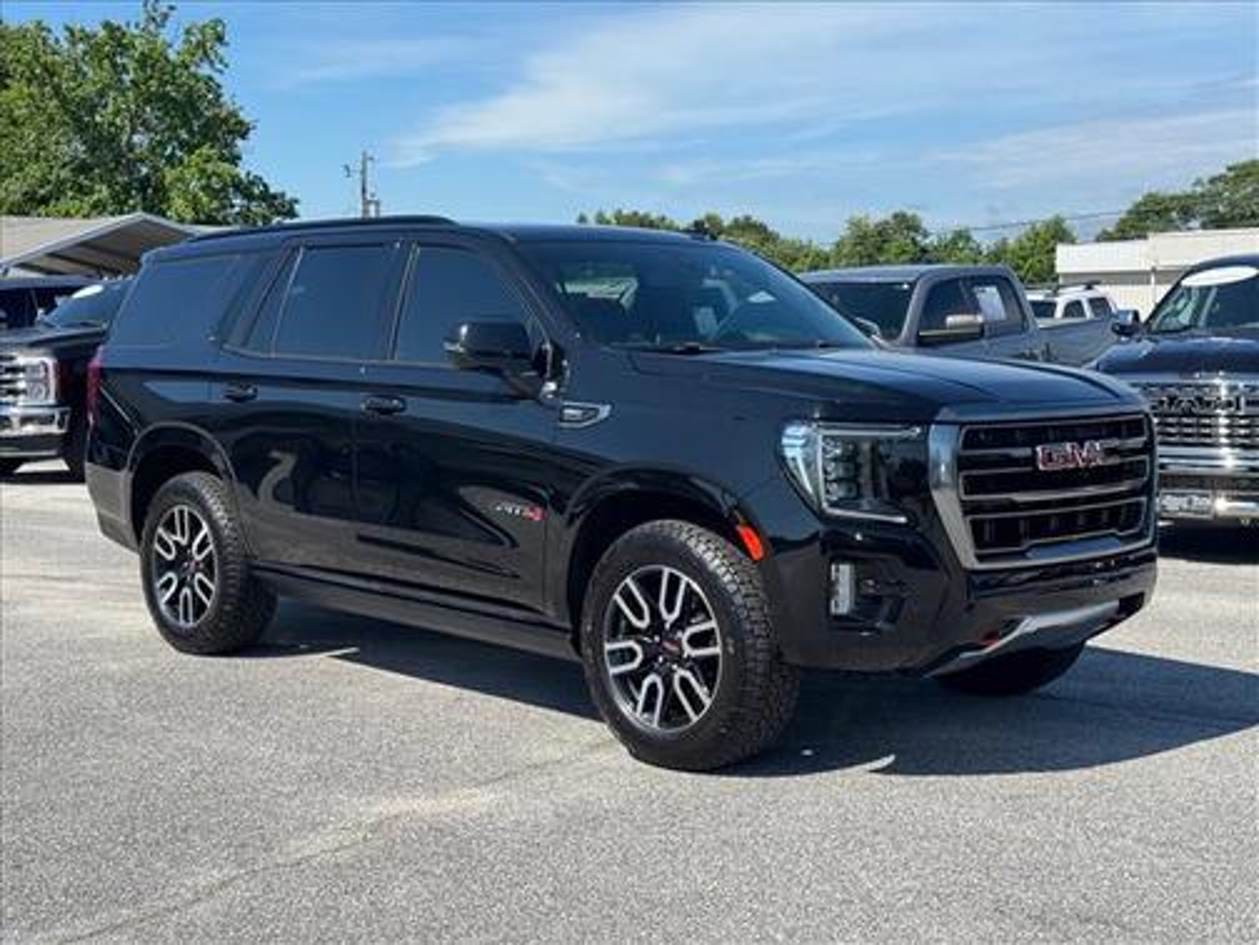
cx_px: 630
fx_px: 1746
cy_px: 472
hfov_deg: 39.7
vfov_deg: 30.3
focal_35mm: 48
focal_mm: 6.76
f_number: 1.78
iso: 64
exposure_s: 1/3257
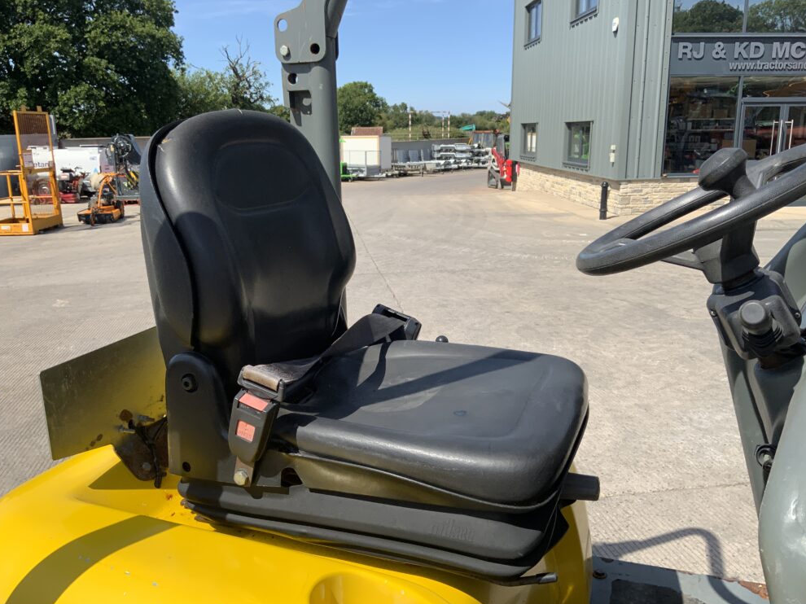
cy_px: 299
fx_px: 698
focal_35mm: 30
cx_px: 397
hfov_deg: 60.0
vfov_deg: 46.8
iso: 16
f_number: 1.8
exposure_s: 1/1730
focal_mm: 3
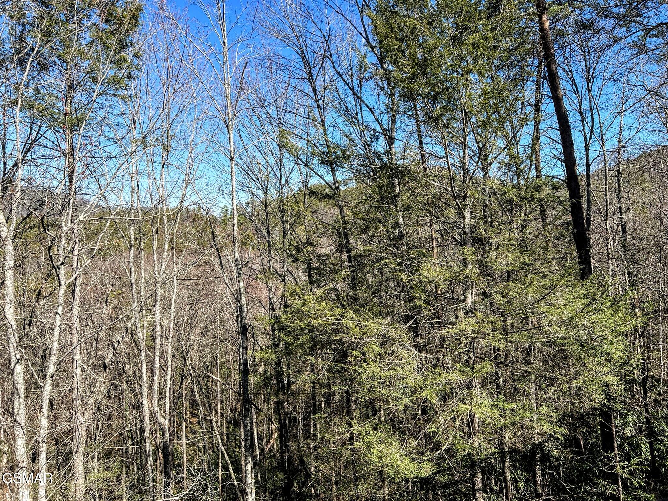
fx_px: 502
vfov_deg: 53.1
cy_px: 250
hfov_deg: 67.3
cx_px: 334
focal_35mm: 26
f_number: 1.5
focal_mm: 5.7
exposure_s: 1/2208
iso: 50
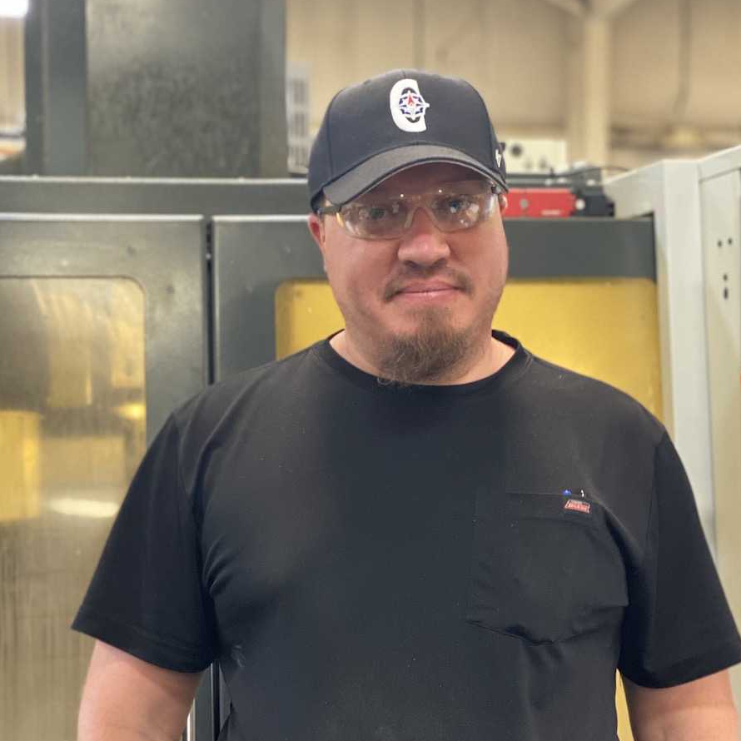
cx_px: 352
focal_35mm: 62
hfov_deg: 27.7
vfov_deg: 27.7
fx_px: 1502
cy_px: 369
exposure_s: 1/40
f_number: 2
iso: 200
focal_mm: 6
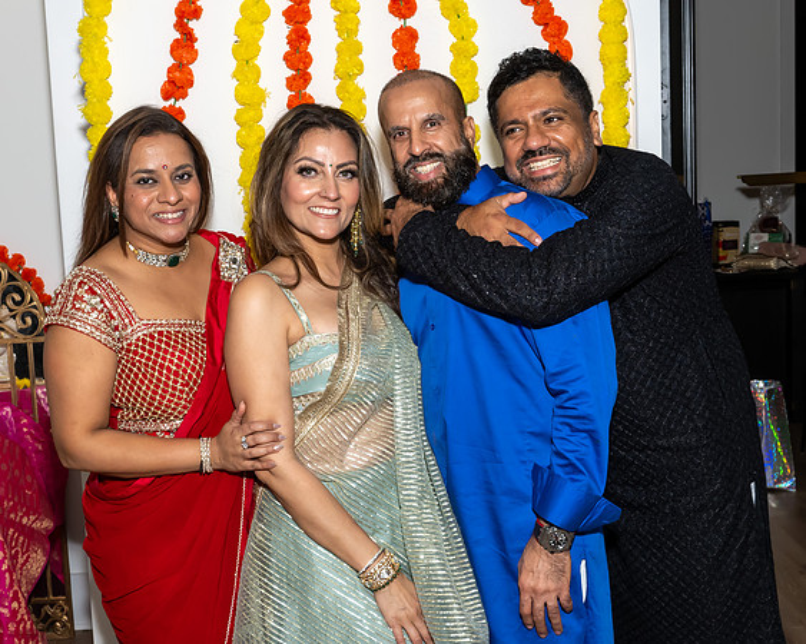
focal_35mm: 49
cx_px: 435
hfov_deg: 38.1
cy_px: 297
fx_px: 1167
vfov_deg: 30.8
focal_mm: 26
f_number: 9
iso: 1000
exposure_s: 1/250
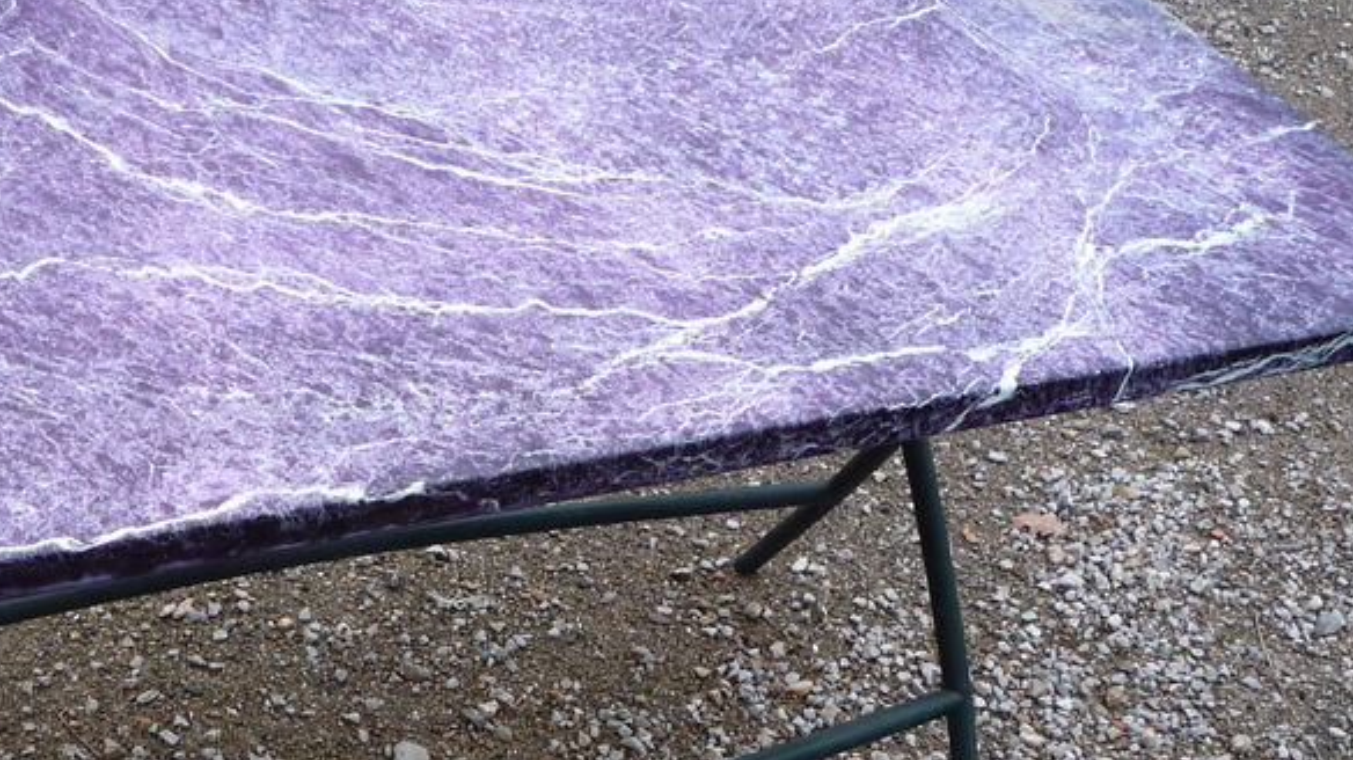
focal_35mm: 56
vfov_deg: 21.0
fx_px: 2008
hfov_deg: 36.6
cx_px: 380
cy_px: 667
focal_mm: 5.2
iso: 100
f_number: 3.5
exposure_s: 1/100
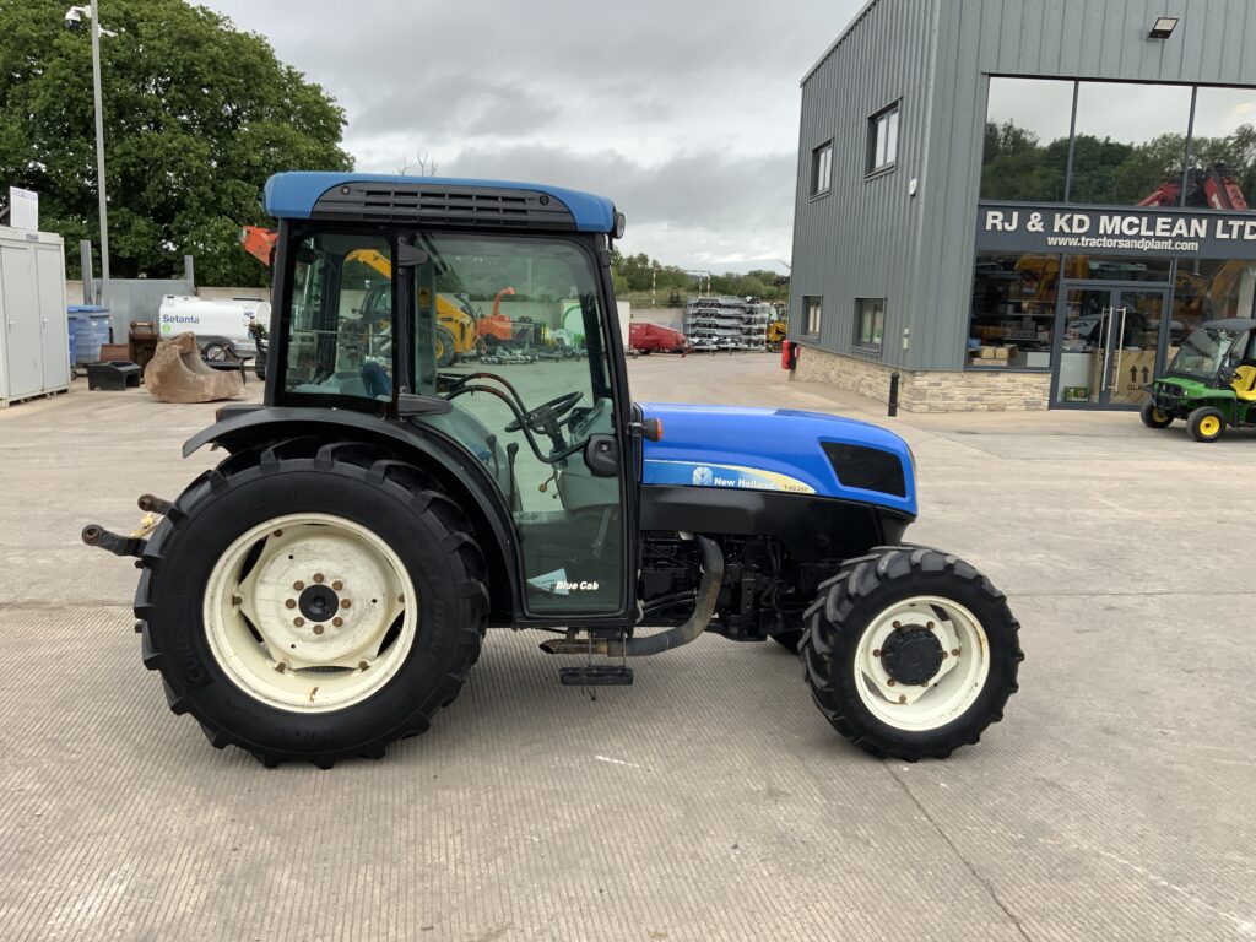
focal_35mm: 29
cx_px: 628
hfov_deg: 61.7
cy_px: 471
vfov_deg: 48.2
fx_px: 1052
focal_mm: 3
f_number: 1.8
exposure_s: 1/146
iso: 16
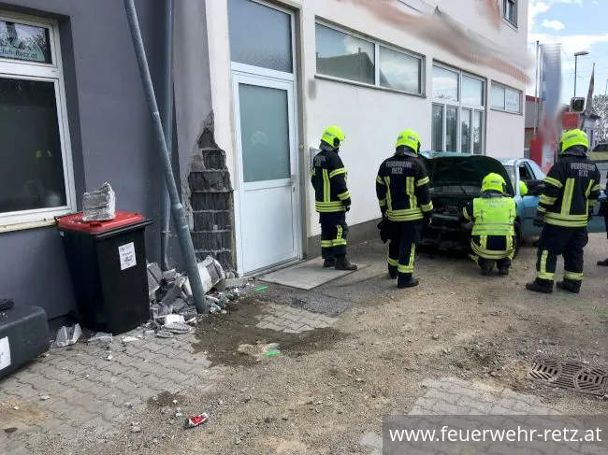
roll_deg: +2.1
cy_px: 228
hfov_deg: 61.7
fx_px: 509
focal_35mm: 29
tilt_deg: -8.7
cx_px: 304
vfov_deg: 48.2
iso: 25
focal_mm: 4.15
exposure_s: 1/986
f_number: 2.2
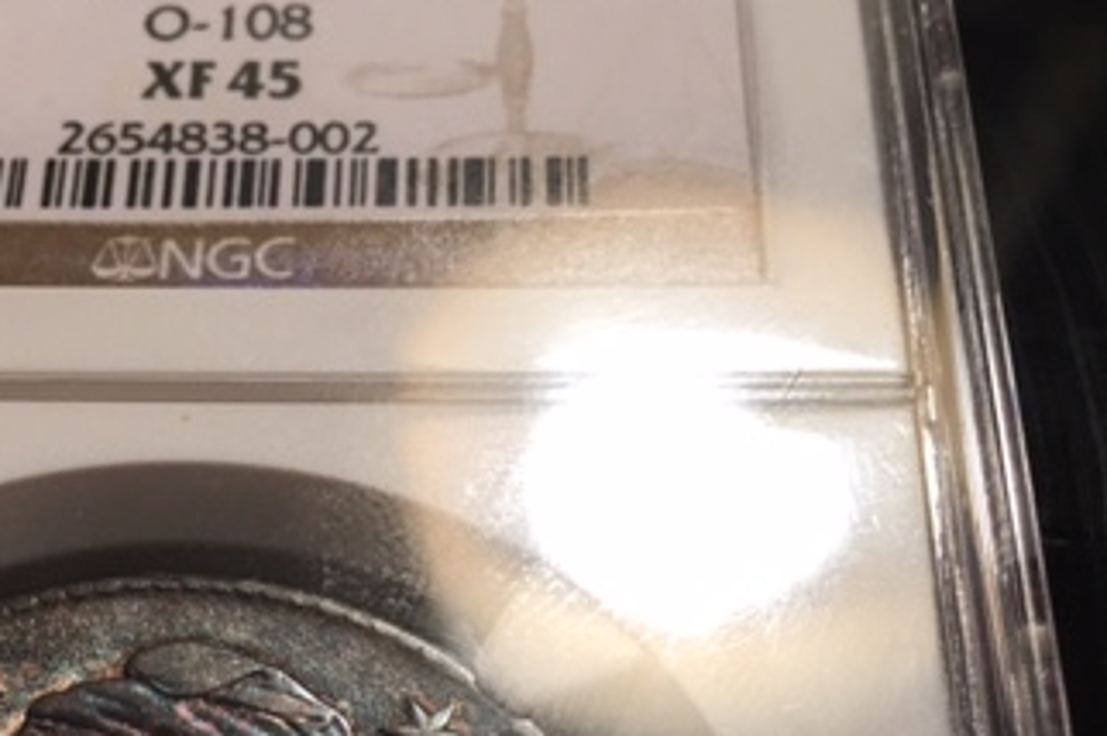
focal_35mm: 60
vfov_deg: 21.7
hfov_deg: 32.9
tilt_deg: -59.7
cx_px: 306
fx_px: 1843
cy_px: 746
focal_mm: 4.15
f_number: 2.2
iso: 32
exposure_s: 1/30
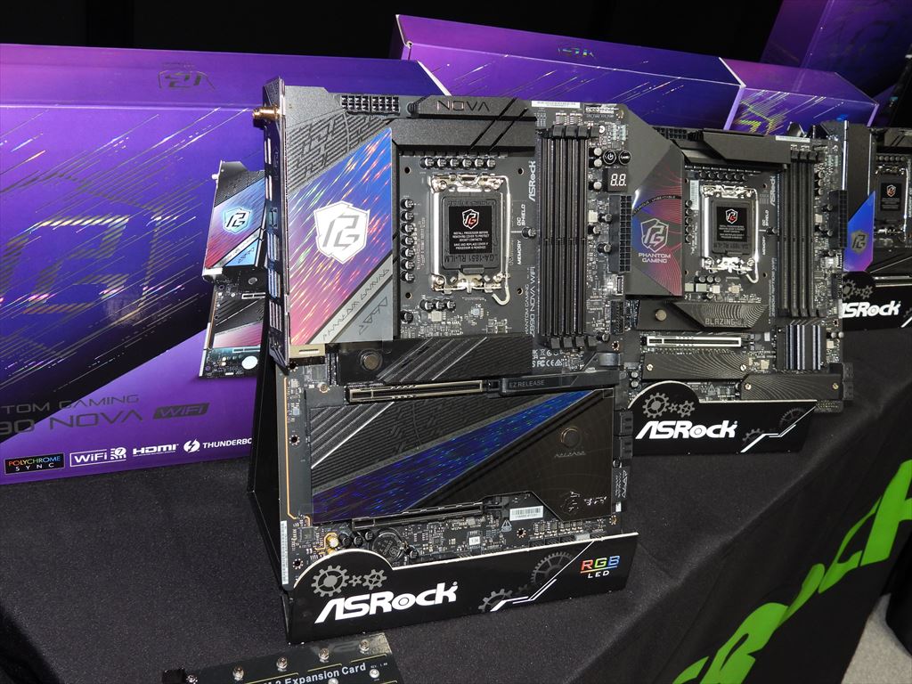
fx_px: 1054
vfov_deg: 36.0
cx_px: 456
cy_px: 342
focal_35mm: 40
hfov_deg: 46.8
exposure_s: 1/30
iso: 200
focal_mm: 7.1
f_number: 3.2
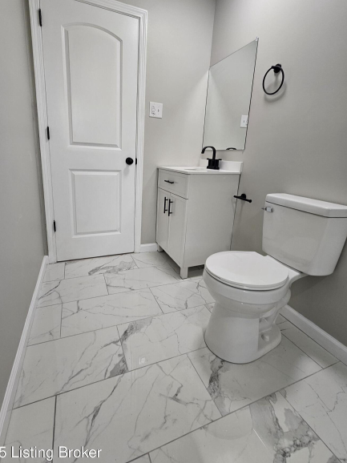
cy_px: 209
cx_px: 161
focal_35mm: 15
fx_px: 201
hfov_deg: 81.6
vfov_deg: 97.9
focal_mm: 2.2
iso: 100
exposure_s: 1/60
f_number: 2.2
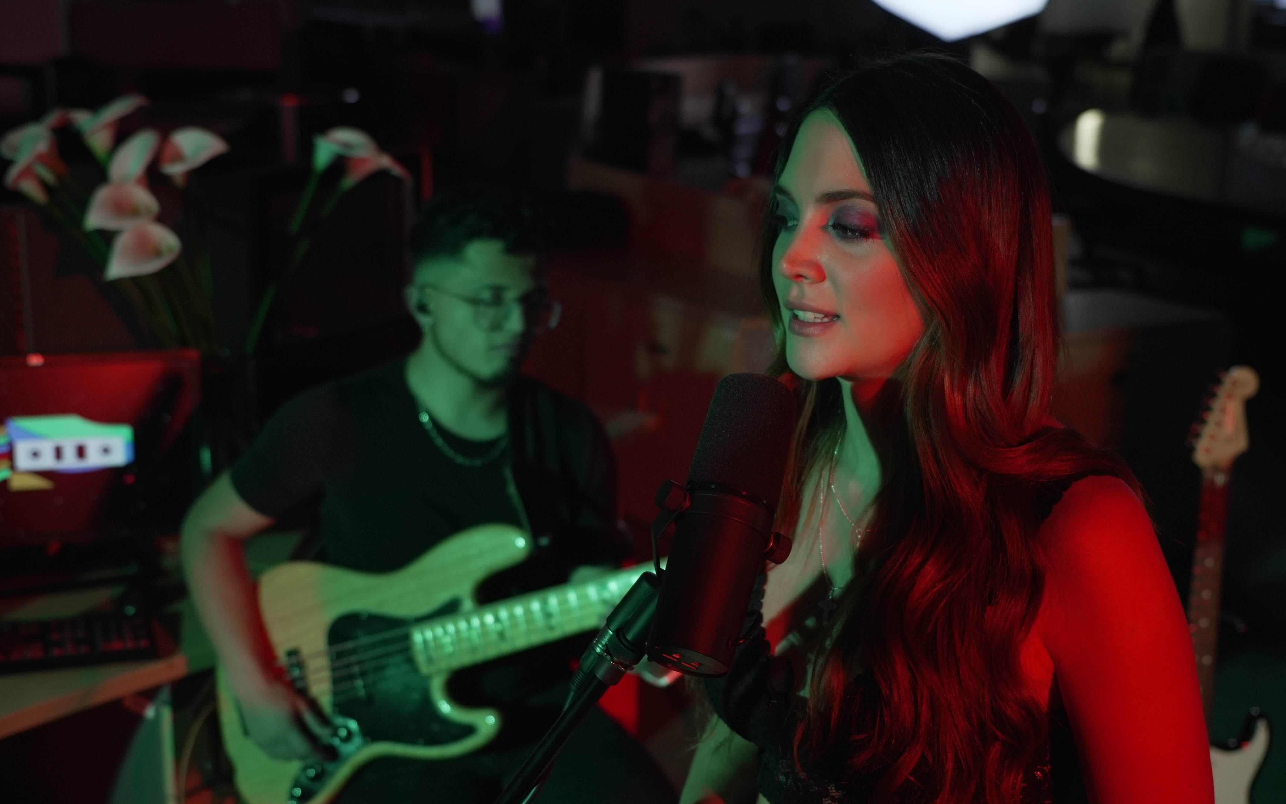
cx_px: 643
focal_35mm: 50
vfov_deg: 25.8
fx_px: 1752
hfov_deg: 40.3
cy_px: 421
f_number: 4.5
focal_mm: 49
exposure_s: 1/200
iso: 2500
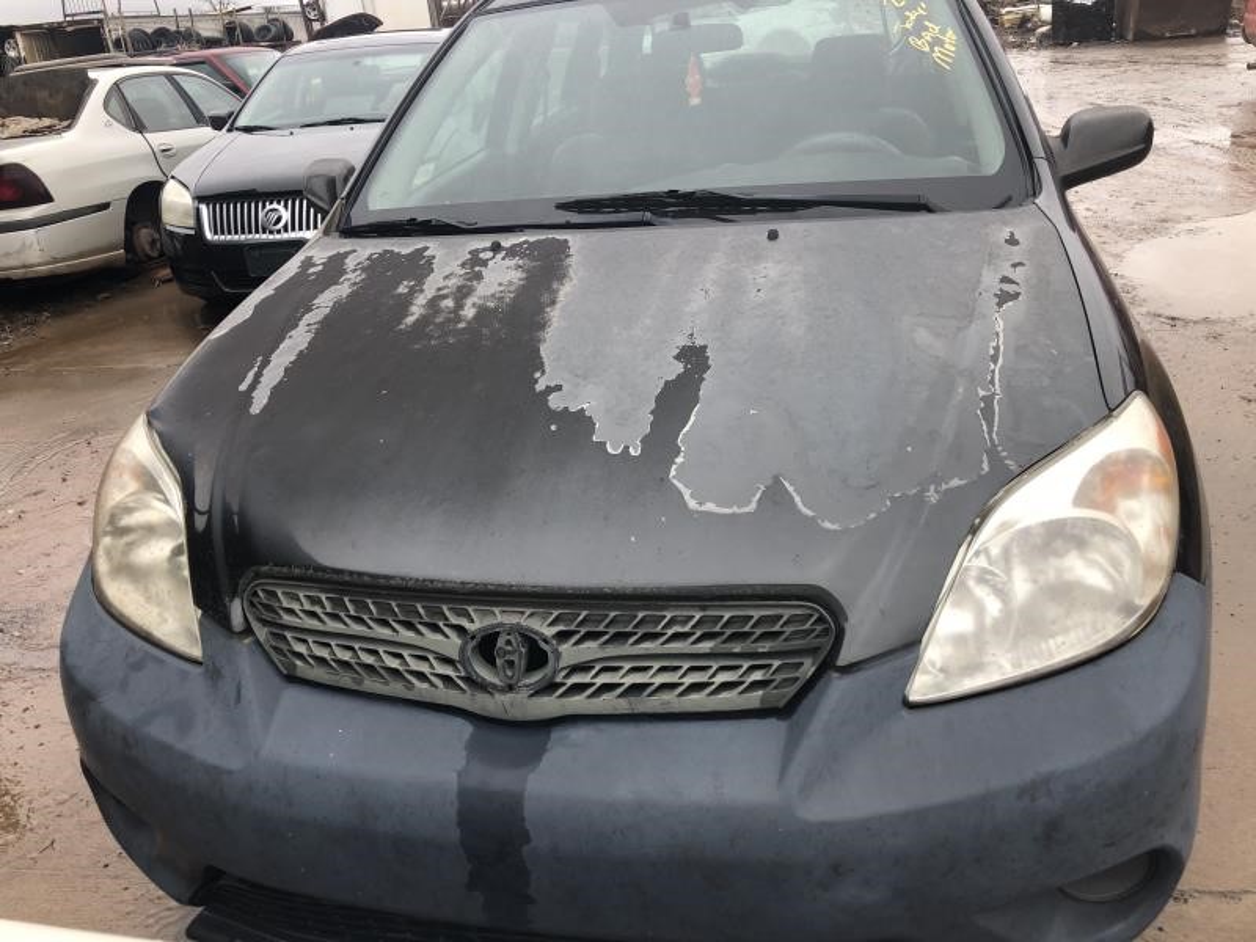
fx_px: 1016
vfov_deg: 49.7
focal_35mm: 28
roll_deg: +6.3
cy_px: 471
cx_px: 628
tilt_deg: -23.0
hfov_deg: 63.4
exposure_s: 1/306
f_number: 1.8
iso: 20
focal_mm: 3.99
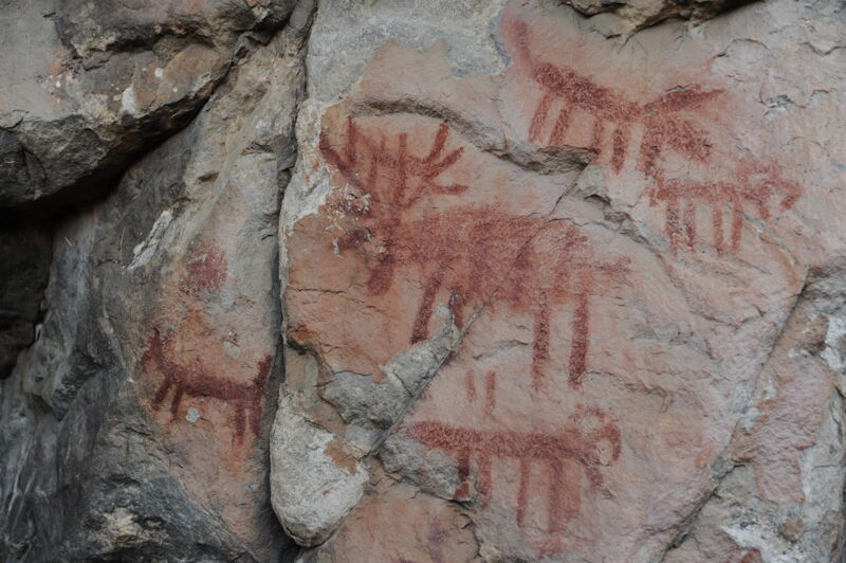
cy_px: 282
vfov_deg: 28.0
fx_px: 1127
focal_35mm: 48
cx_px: 423
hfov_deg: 41.1
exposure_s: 1/160
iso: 200
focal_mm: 48
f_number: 3.2
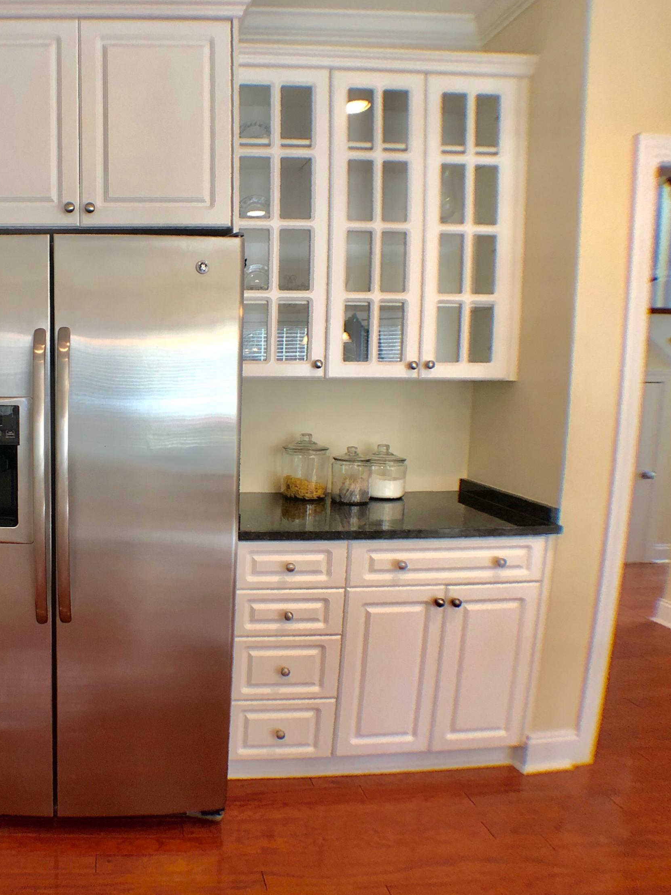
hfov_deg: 36.1
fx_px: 982
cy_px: 446
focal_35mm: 38
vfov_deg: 49.0
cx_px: 105
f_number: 1.8
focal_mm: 3.99
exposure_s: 1/20
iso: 38
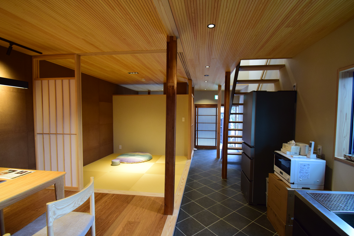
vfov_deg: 73.7
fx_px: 157
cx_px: 180
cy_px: 121
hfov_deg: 96.7
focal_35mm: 16
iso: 1000
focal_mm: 10
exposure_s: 1/20
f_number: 5.6
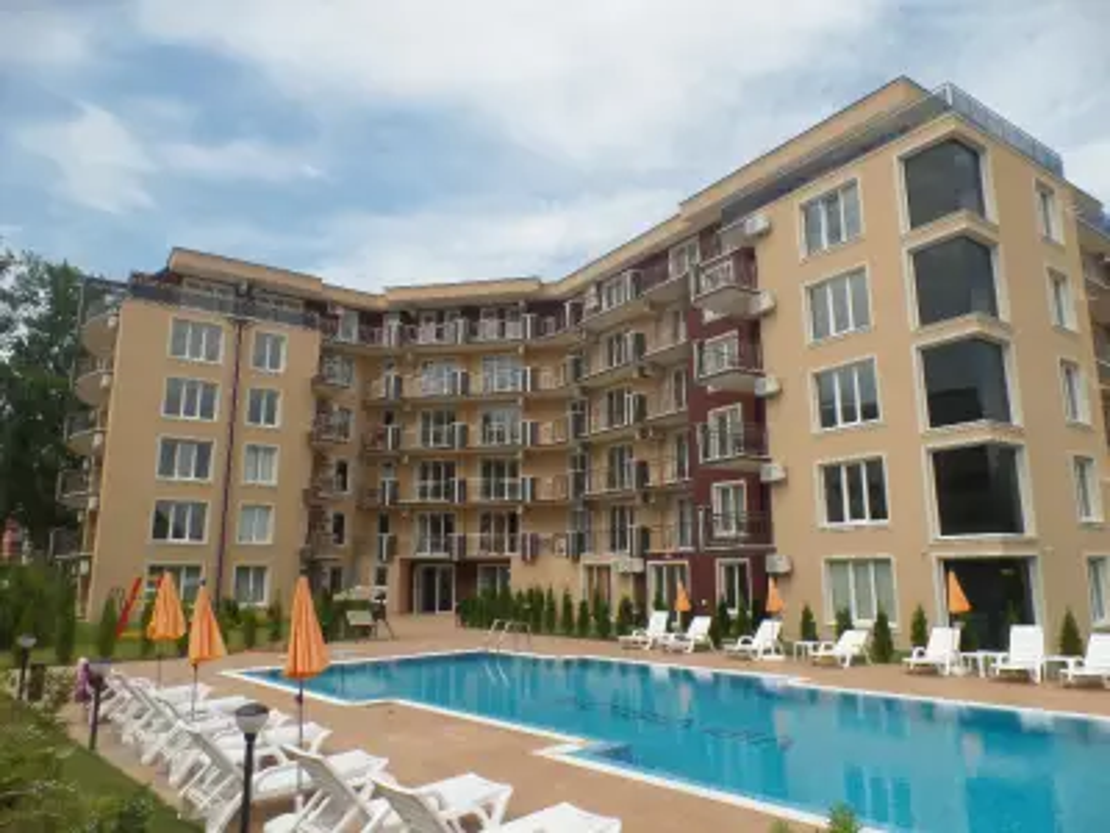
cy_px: 416
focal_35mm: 23
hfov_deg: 73.9
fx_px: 738
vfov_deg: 58.9
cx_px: 555
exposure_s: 1/1000
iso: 100
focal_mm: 4.1
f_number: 3.5
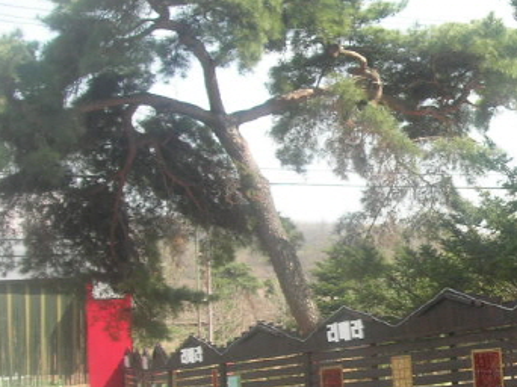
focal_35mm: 89
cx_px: 571
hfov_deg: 20.9
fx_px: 1328
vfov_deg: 16.5
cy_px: 289
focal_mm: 7.8
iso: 64
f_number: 4.8
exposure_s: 1/170
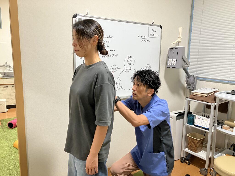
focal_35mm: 28
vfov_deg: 49.7
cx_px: 118
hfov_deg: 63.4
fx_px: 190
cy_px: 88
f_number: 1.8
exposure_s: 1/60
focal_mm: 3.99
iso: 250
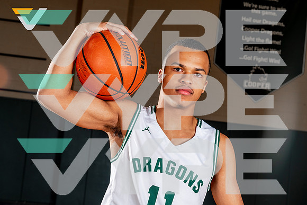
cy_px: 102
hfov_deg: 32.9
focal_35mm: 61
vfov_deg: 22.3
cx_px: 154
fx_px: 520
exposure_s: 1/125
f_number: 8
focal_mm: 61
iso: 125
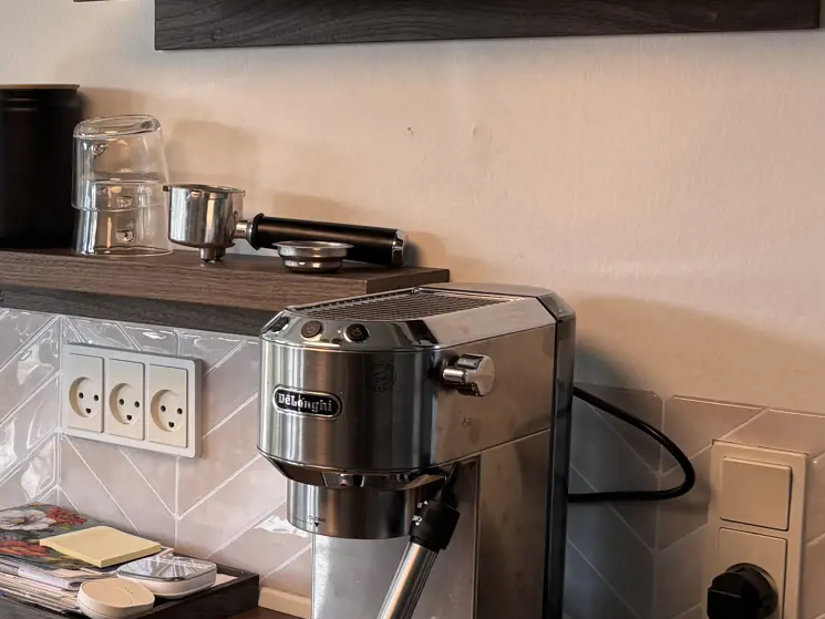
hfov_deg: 27.5
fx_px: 1597
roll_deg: -1.1
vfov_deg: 21.9
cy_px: 257
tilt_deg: -6.1
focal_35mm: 67
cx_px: 23
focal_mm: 5.96
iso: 40
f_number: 1.6
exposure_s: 1/143
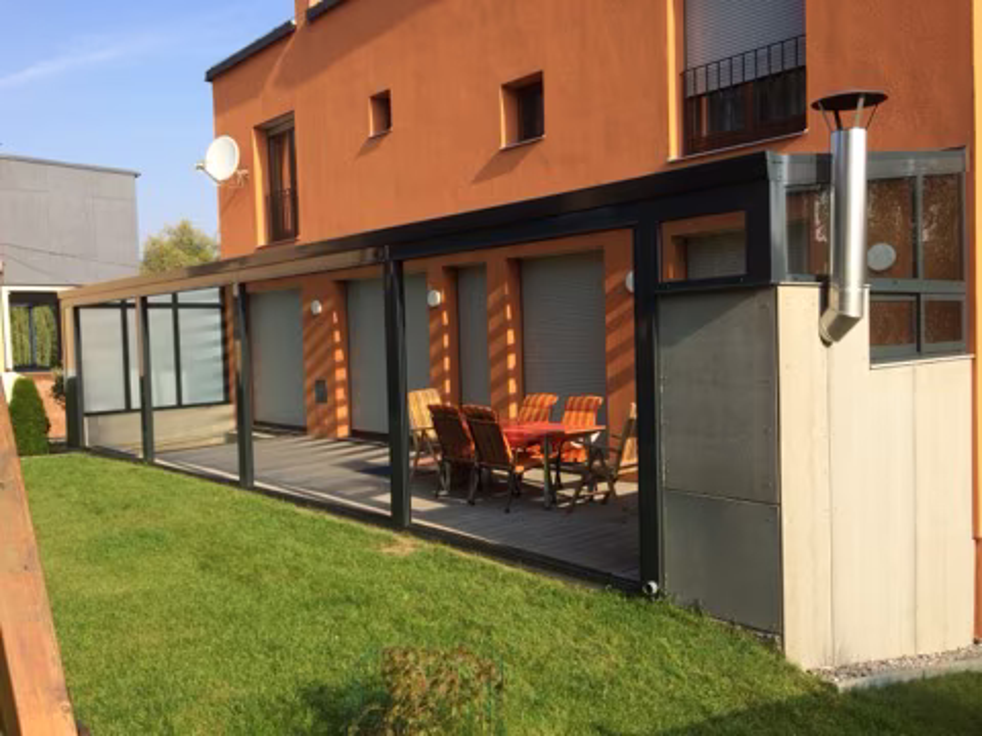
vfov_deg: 46.8
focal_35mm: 30
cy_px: 368
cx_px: 491
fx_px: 851
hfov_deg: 60.0
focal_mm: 4.12
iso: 40
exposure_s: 1/1282
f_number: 2.2
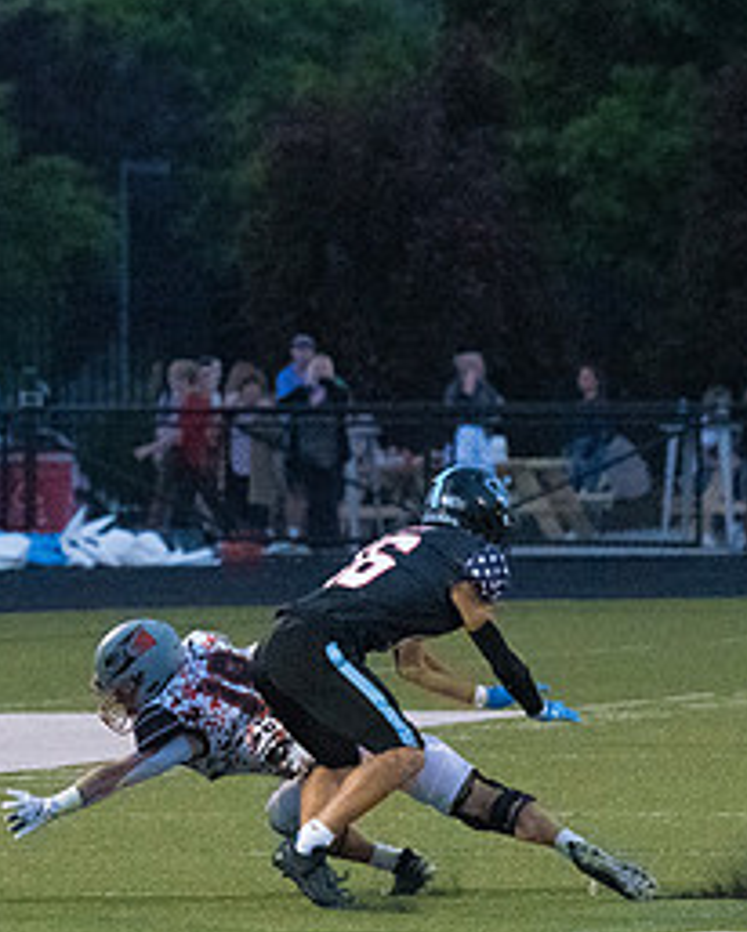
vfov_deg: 3.1
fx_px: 17500
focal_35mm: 634
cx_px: -207
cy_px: 591
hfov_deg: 2.4
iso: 8000
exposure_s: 1/1250
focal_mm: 200
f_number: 5
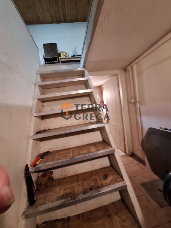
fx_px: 86
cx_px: 86
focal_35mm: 13
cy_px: 114
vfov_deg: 106.2
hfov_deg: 89.9
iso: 500
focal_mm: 1.74
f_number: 2.2
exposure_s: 1/20
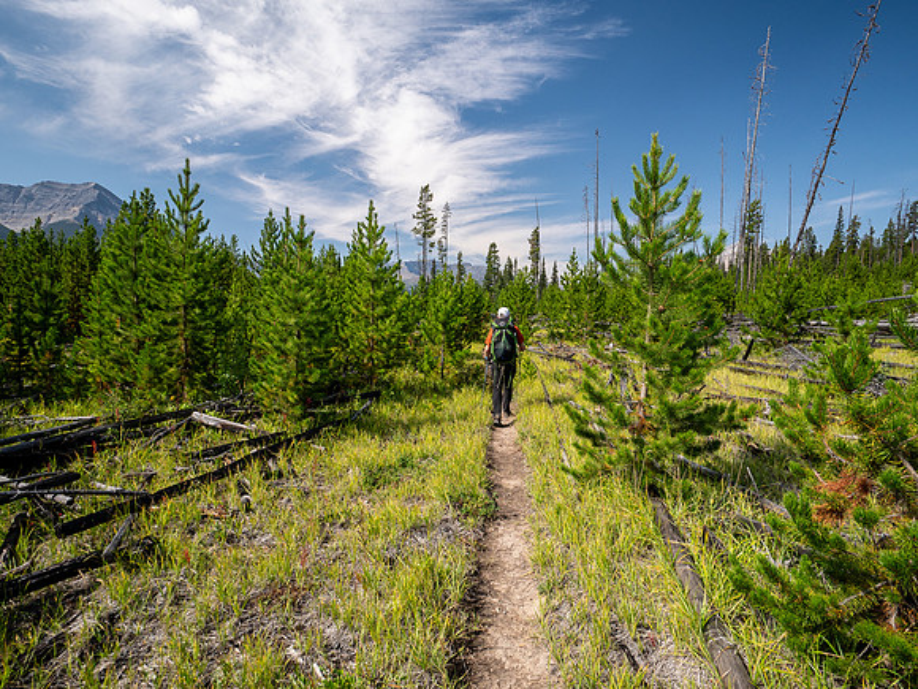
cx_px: 459
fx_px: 477
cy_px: 344
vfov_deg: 71.6
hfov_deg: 87.8
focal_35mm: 18
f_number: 8
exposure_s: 1/80
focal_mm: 9
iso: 200
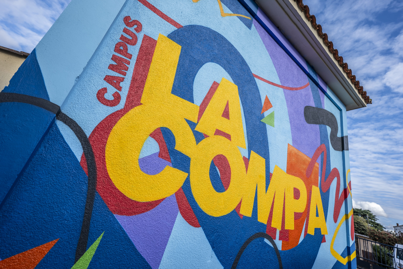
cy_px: 134
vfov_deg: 81.2
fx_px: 157
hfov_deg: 104.3
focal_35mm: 14
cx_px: 202
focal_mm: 14
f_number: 2.8
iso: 80
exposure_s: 1/500
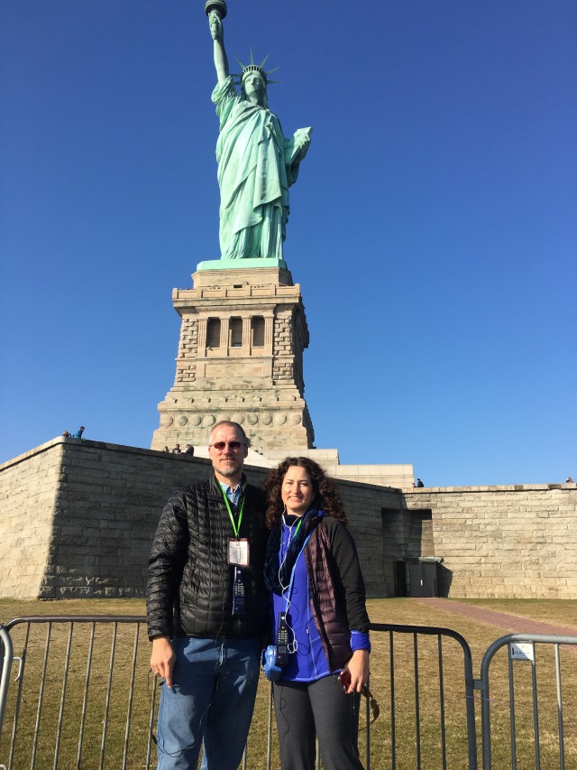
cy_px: 385
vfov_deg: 61.7
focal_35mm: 29
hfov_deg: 48.2
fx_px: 644
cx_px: 288
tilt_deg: +17.7
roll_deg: +0.3
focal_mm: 4.15
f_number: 2.2
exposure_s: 1/1282
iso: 25
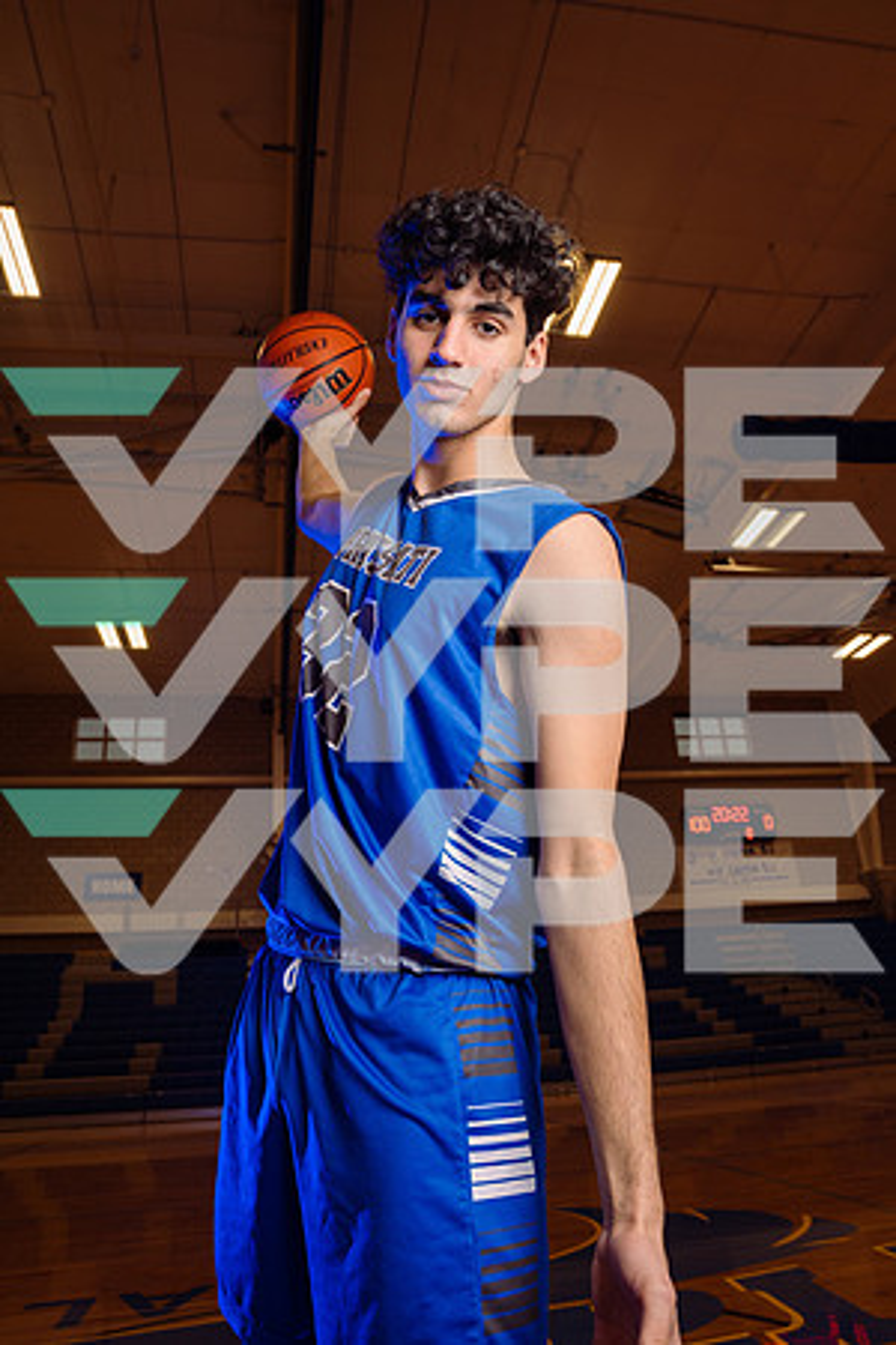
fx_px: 896
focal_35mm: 24
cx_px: 448
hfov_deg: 53.1
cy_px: 672
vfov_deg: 73.7
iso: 400
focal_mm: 24
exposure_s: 1/250
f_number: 7.1
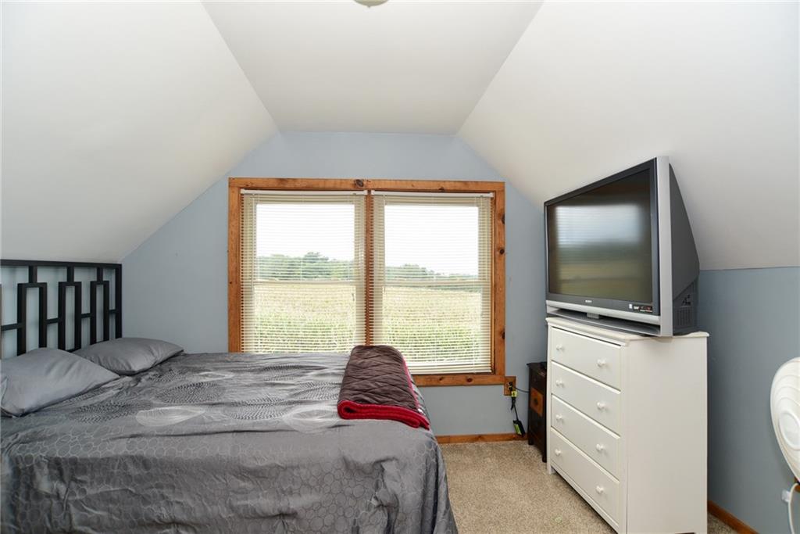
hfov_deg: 90.0
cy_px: 267
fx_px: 400
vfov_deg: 67.4
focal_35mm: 18
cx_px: 400
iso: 400
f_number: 6.3
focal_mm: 18
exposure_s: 1/125
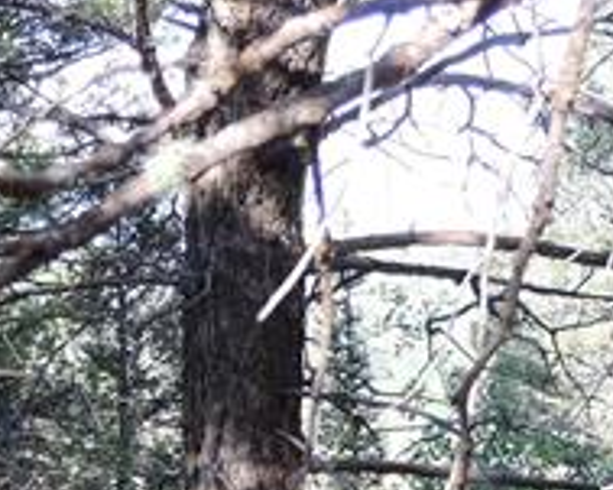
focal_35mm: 142
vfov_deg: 10.6
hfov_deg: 13.0
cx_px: -227
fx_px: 2575
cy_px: 657
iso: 80
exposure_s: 1/100
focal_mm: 7.6
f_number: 3.4
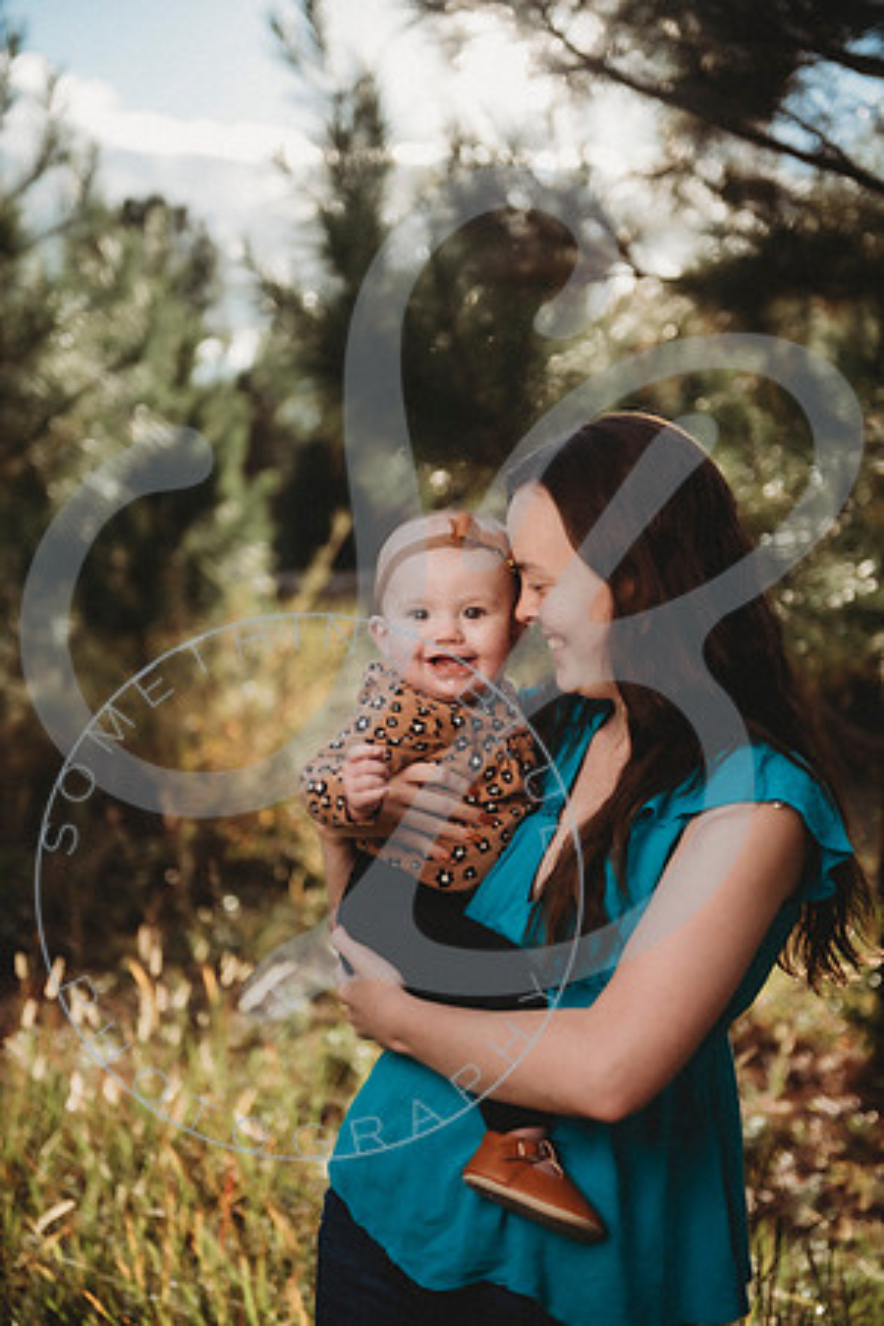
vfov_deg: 34.5
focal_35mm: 58
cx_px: 442
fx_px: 2136
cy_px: 663
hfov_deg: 23.4
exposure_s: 1/800
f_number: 2.8
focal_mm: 58
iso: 100
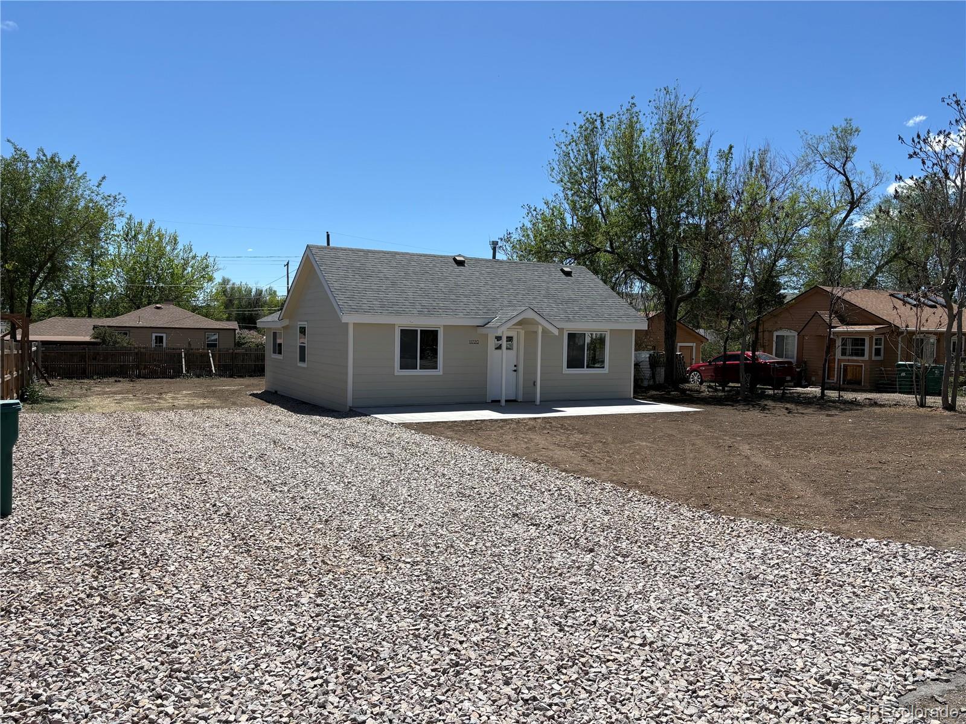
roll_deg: -1.0
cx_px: 483
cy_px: 362
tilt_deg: -2.5
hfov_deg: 67.3
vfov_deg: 53.1
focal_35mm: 26
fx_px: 726
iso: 50
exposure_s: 1/4329
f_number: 1.6
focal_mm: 5.96
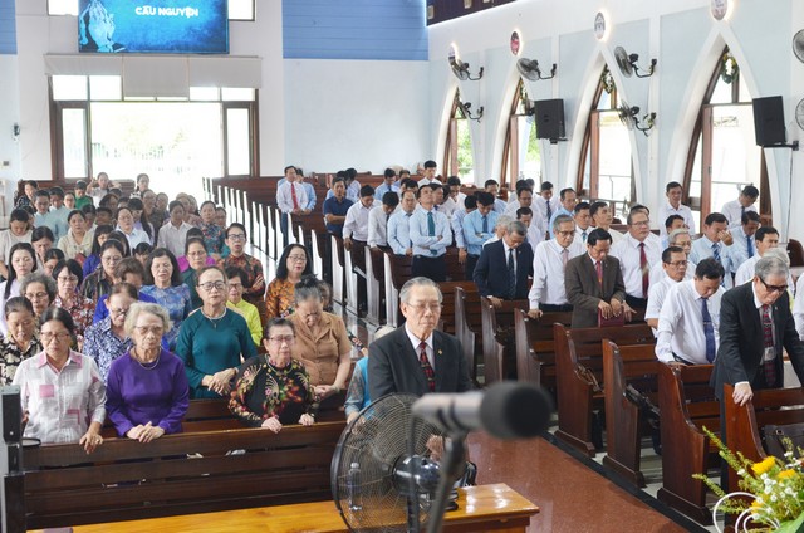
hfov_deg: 37.9
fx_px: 1170
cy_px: 266
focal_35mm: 52
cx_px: 402
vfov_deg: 25.6
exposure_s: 1/80
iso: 400
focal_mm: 35
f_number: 4.5
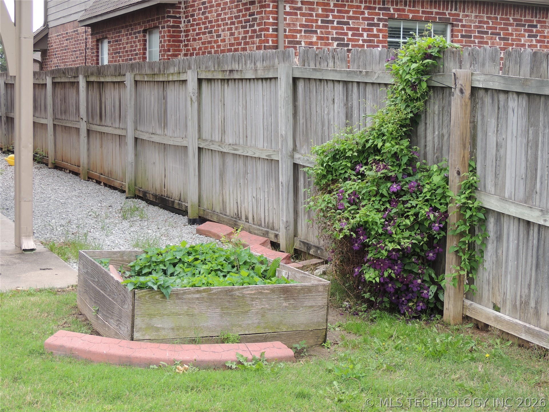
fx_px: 872
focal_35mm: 55
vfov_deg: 26.6
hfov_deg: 34.9
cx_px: 274
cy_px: 206
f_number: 3.7
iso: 100
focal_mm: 9.8
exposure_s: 1/160
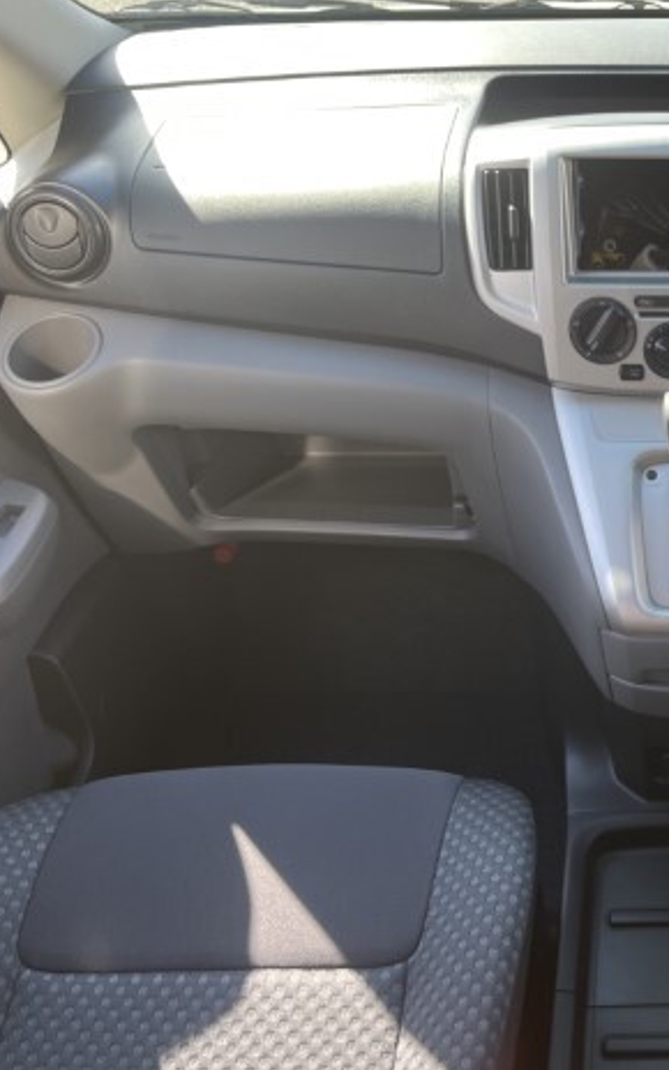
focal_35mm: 38
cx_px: 704
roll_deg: -0.3
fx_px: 1109
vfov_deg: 51.5
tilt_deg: -41.3
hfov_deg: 30.6
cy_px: 544
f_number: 1.6
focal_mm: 5.1
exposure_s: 1/122
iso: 40
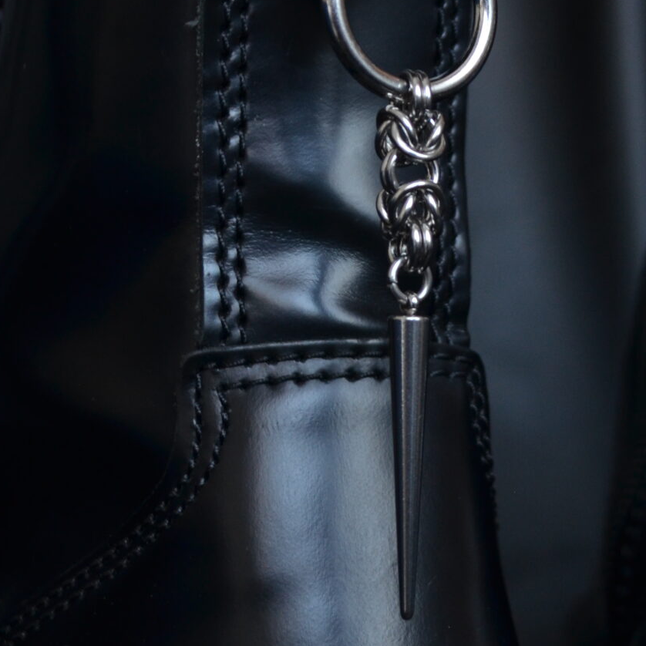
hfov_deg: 17.0
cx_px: 597
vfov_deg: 17.2
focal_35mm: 101
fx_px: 2132
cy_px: 377
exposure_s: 1/25
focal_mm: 26
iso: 400
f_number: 5.6
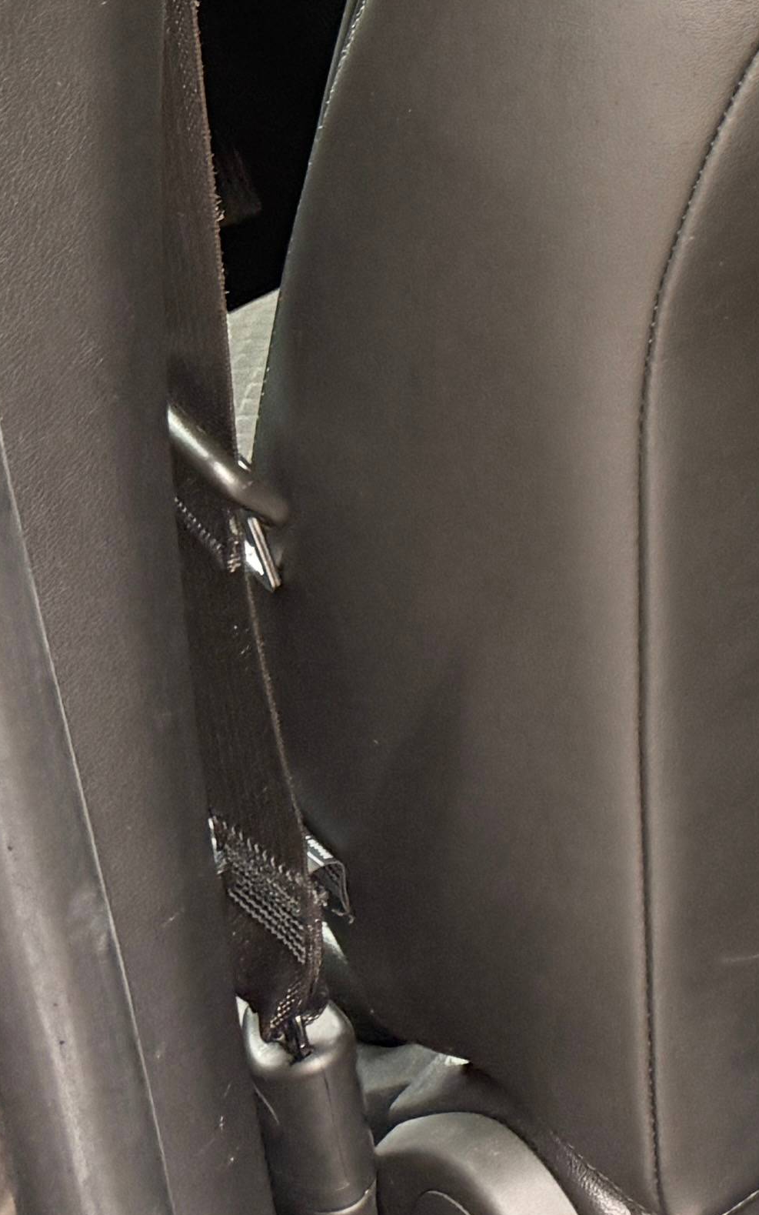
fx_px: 3045
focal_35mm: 92
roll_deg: +1.6
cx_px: 1894
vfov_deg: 20.8
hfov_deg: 11.4
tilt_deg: -19.0
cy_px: -315
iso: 200
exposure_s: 1/66
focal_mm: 6.76
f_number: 1.78
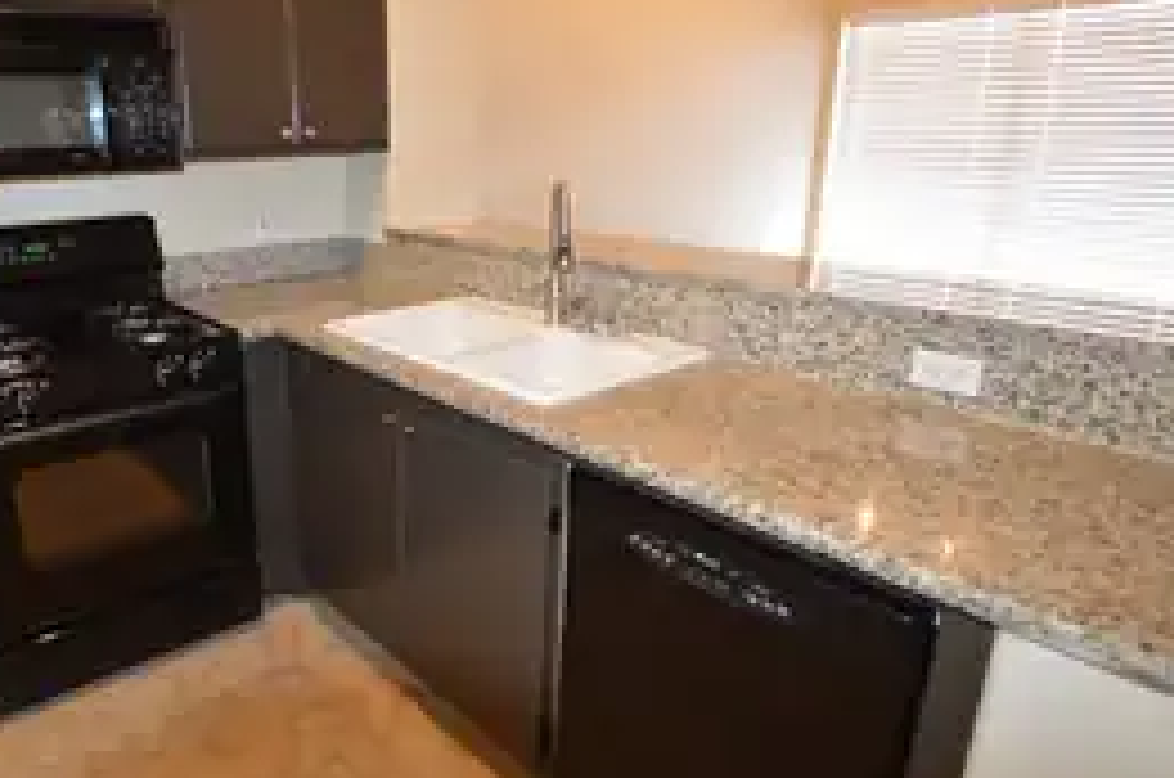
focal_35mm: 23
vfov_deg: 54.9
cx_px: 364
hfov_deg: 73.2
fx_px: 749
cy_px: 378
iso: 560
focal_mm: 10
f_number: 3.5
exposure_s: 1/60
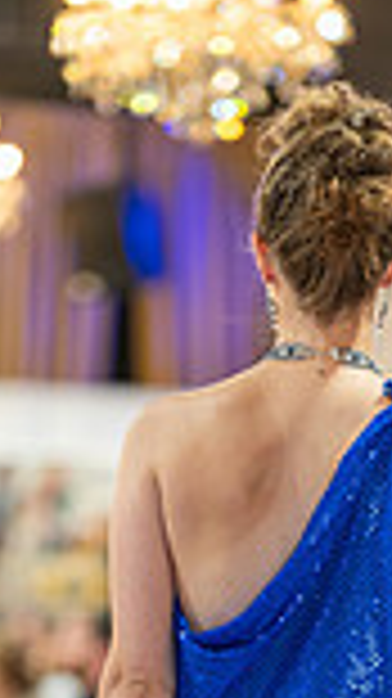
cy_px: 905
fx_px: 4794
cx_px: 243
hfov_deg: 4.7
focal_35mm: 259
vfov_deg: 8.2
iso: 400
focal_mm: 85
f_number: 1.4
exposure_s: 1/160
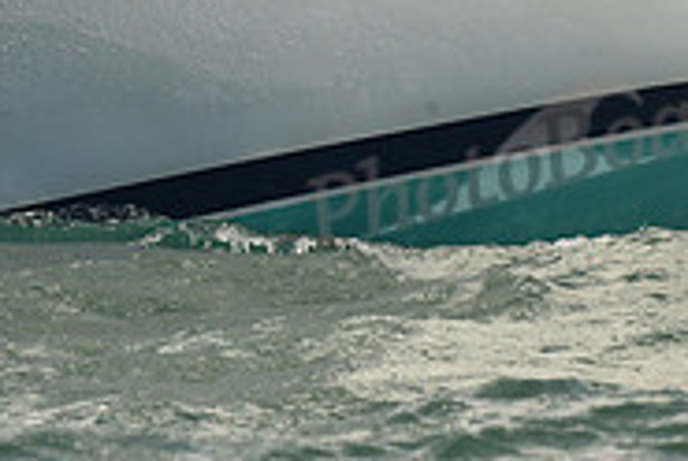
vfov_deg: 2.7
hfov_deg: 4.0
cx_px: 1026
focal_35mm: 517
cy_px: -91
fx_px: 9896
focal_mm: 165
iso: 320
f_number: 13
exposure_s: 1/800
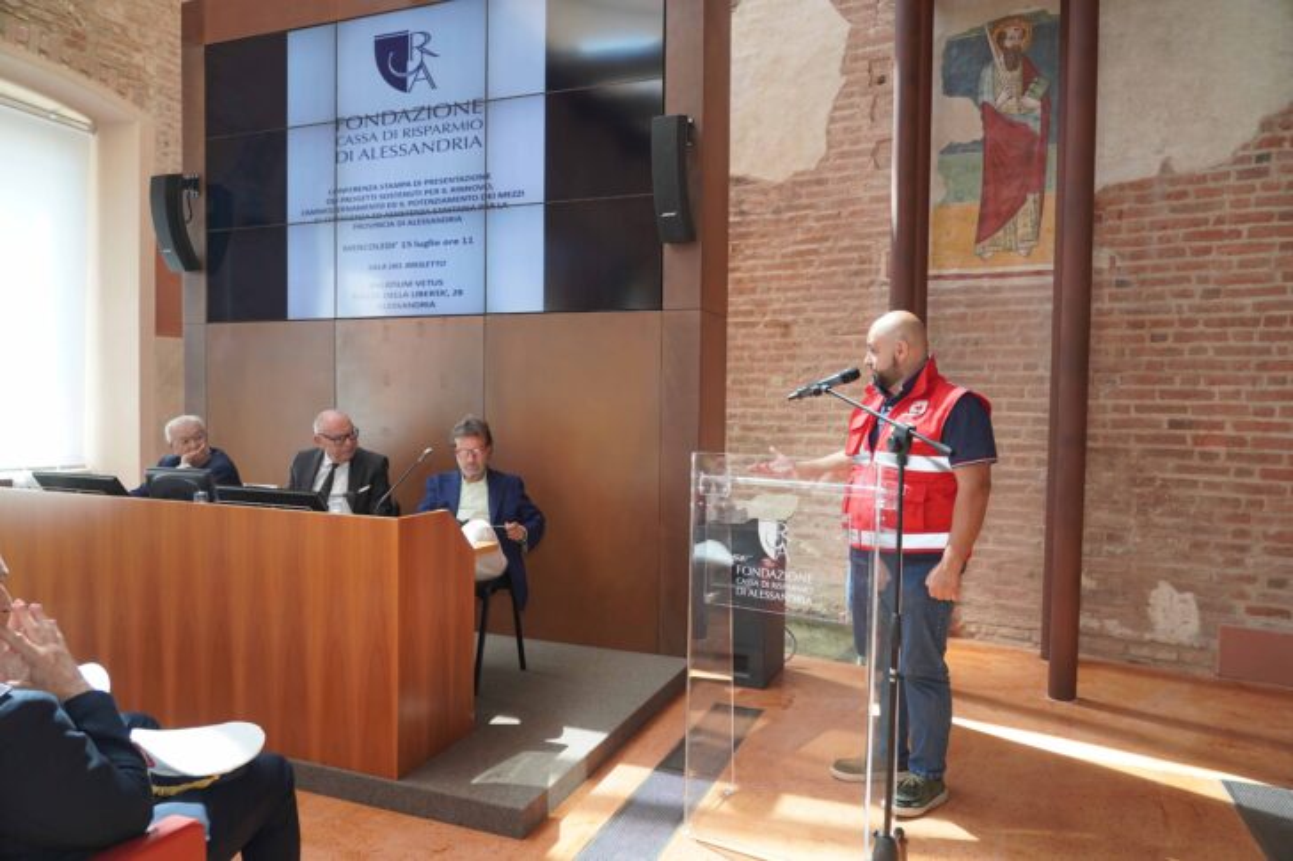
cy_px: 430
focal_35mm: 24
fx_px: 862
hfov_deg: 73.8
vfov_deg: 53.1
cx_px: 646
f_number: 4
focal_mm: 24
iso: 640
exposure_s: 1/200
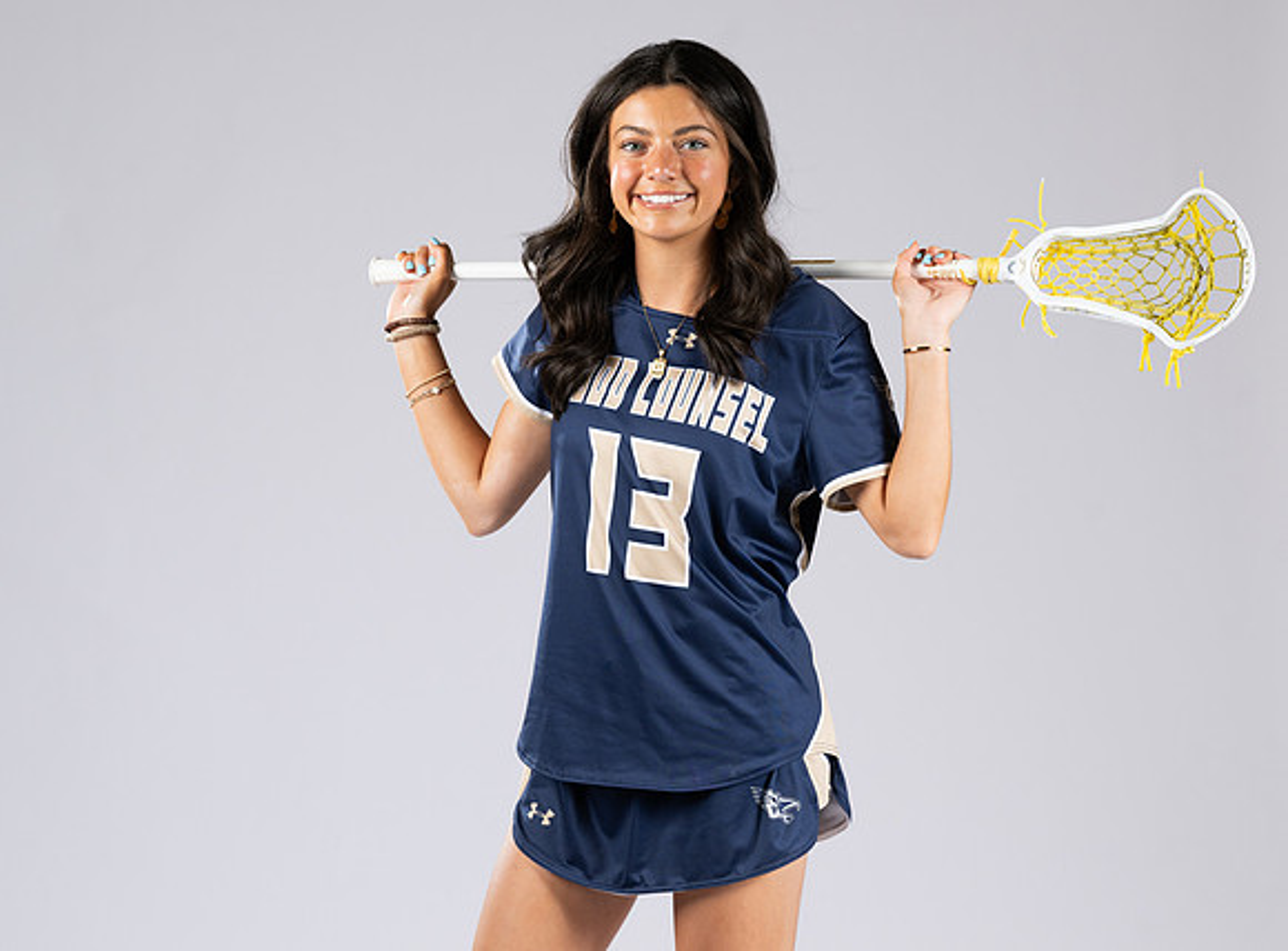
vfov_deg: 10.7
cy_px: 493
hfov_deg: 14.5
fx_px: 5066
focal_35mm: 137
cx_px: 667
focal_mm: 99
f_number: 6.3
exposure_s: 1/200
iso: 250
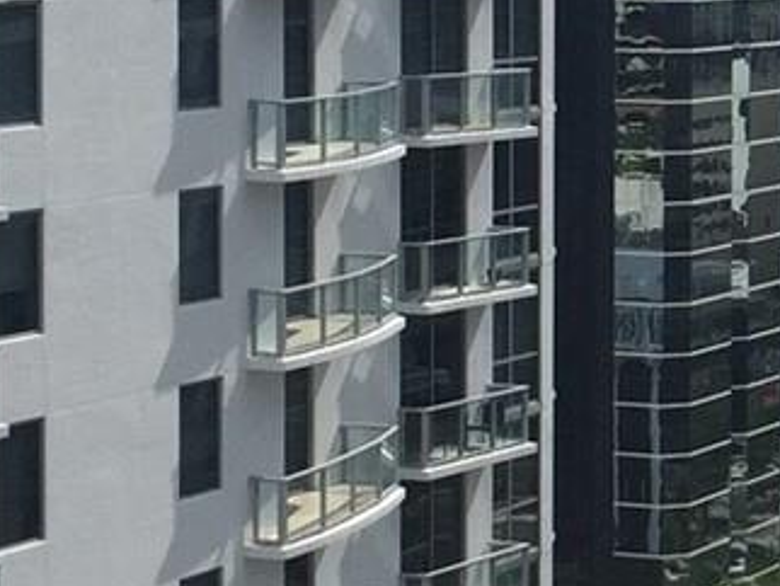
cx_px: 1139
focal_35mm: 144
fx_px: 3247
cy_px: 111
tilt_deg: -5.9
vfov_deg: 10.3
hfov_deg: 13.0
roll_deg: -1.5
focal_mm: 4.15
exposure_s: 1/2326
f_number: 2.2
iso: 32
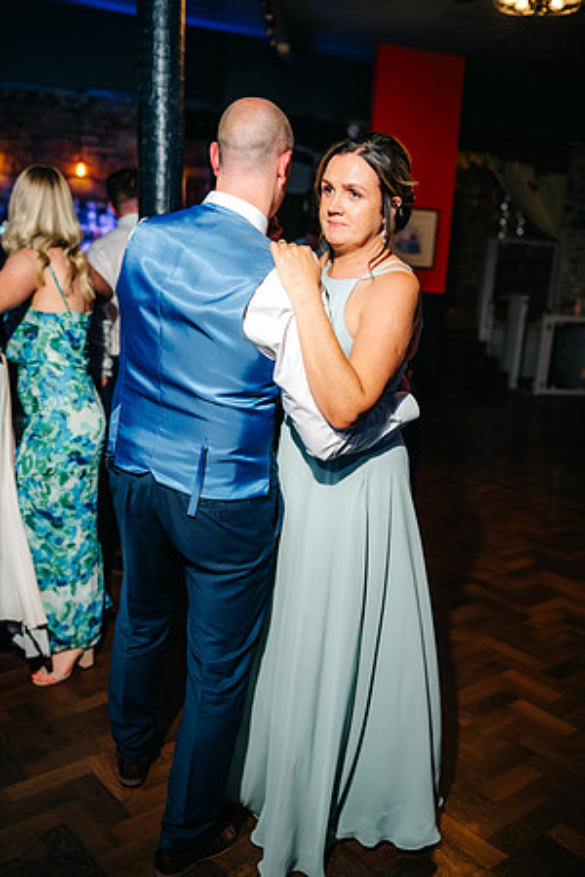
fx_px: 853
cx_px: 292
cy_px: 438
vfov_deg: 54.4
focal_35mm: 35
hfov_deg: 37.9
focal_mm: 35
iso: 400
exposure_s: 1/200
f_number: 2.2
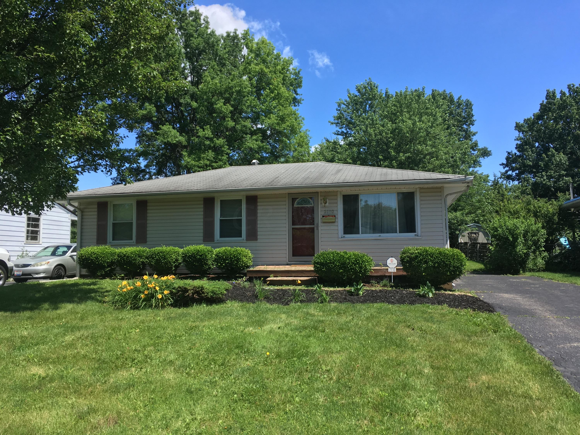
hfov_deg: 61.7
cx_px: 290
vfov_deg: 48.2
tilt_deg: +4.4
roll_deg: -0.2
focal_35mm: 29
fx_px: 486
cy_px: 218
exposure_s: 1/894
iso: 25
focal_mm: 4.15
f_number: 2.2
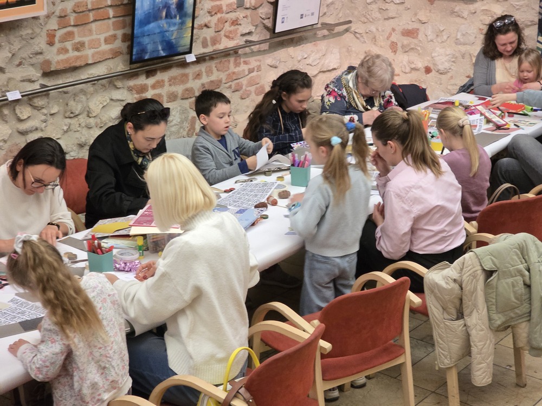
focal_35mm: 69
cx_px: 271
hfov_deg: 28.2
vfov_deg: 21.3
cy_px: 203
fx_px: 1080
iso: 500
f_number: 2.4
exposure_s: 1/33.3
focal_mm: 7.9
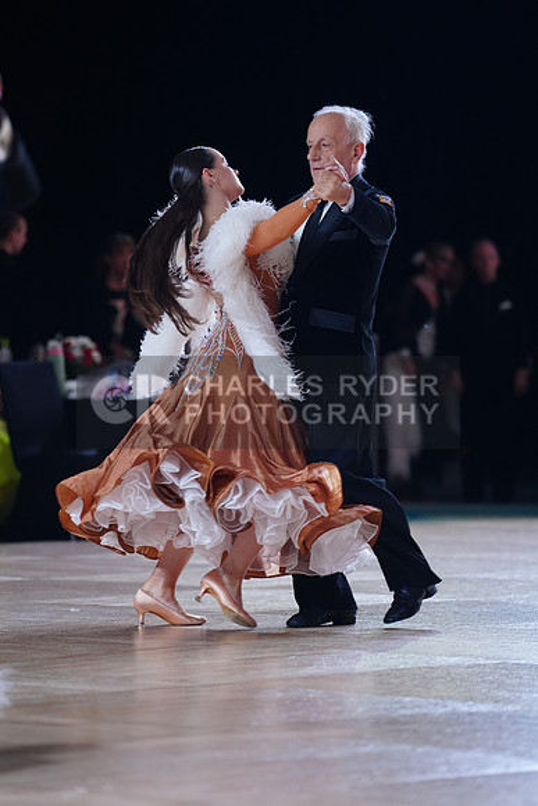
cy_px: 403
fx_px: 4480
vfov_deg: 10.3
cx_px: 269
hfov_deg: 6.9
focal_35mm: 200
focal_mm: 200
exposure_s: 1/500
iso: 640
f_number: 2.8
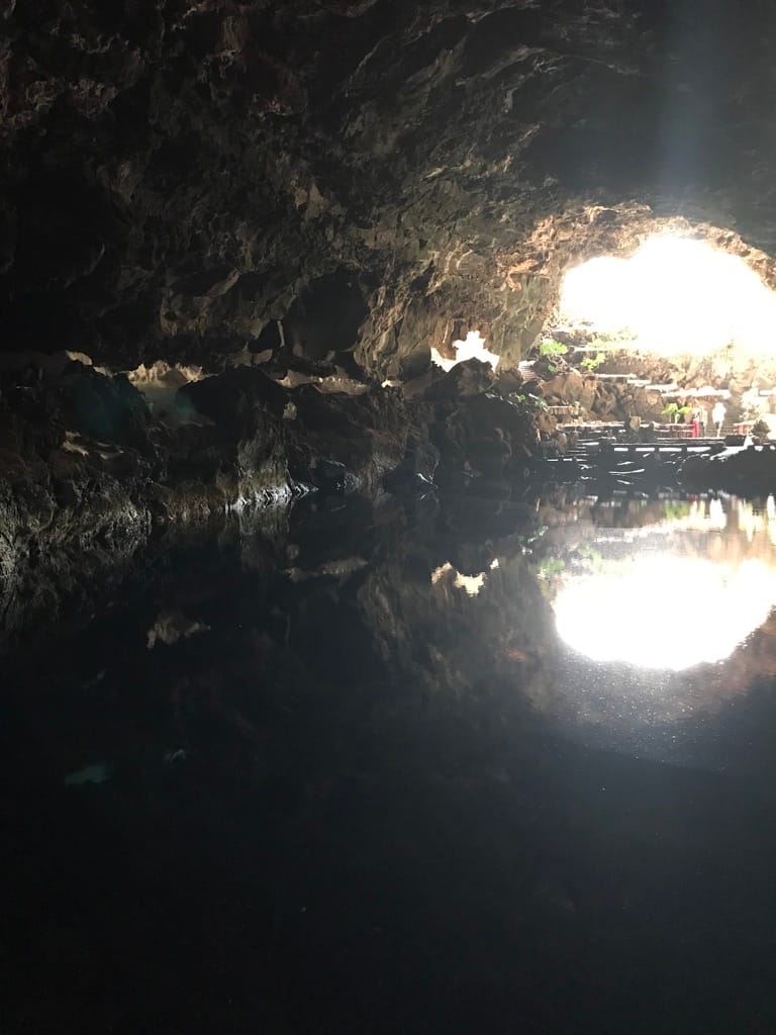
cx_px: 388
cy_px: 518
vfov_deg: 63.4
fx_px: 837
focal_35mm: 28
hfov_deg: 49.7
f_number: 1.8
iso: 100
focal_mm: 3.99
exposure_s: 1/6
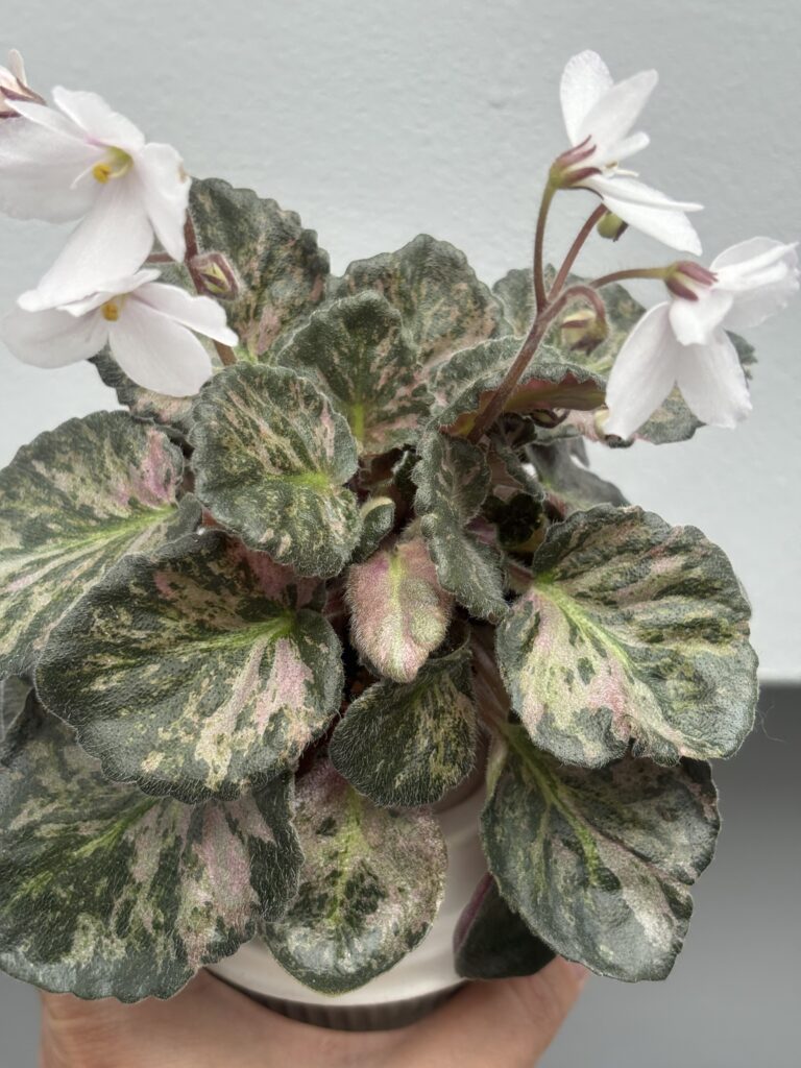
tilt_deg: -32.6
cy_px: 534
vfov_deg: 36.8
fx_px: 1604
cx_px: 400
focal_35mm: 52
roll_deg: -2.4
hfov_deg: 28.0
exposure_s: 1/273
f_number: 1.6
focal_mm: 5.96
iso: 32
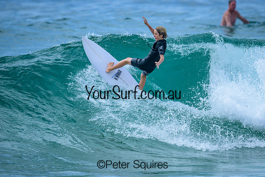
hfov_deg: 2.2
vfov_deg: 1.5
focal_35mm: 932
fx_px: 6862
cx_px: 154
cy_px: 103
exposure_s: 1/3200
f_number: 6.3
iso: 400
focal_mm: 800
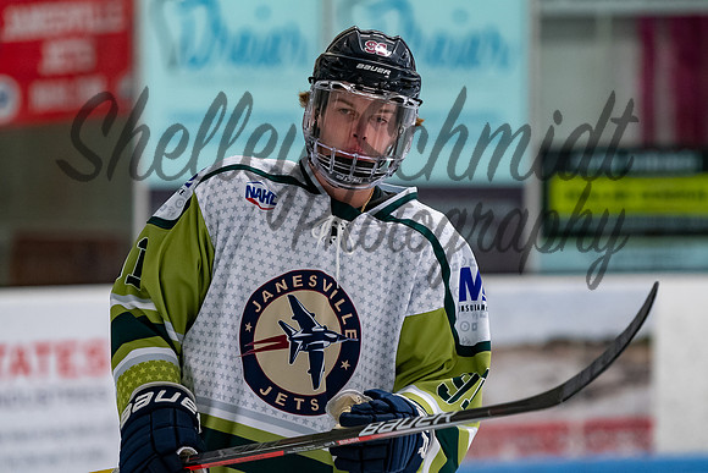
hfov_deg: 7.1
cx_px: 354
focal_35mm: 291
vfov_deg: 4.7
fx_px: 5726
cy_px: 236
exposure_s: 1/800
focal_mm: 185
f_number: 3.2
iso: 2000
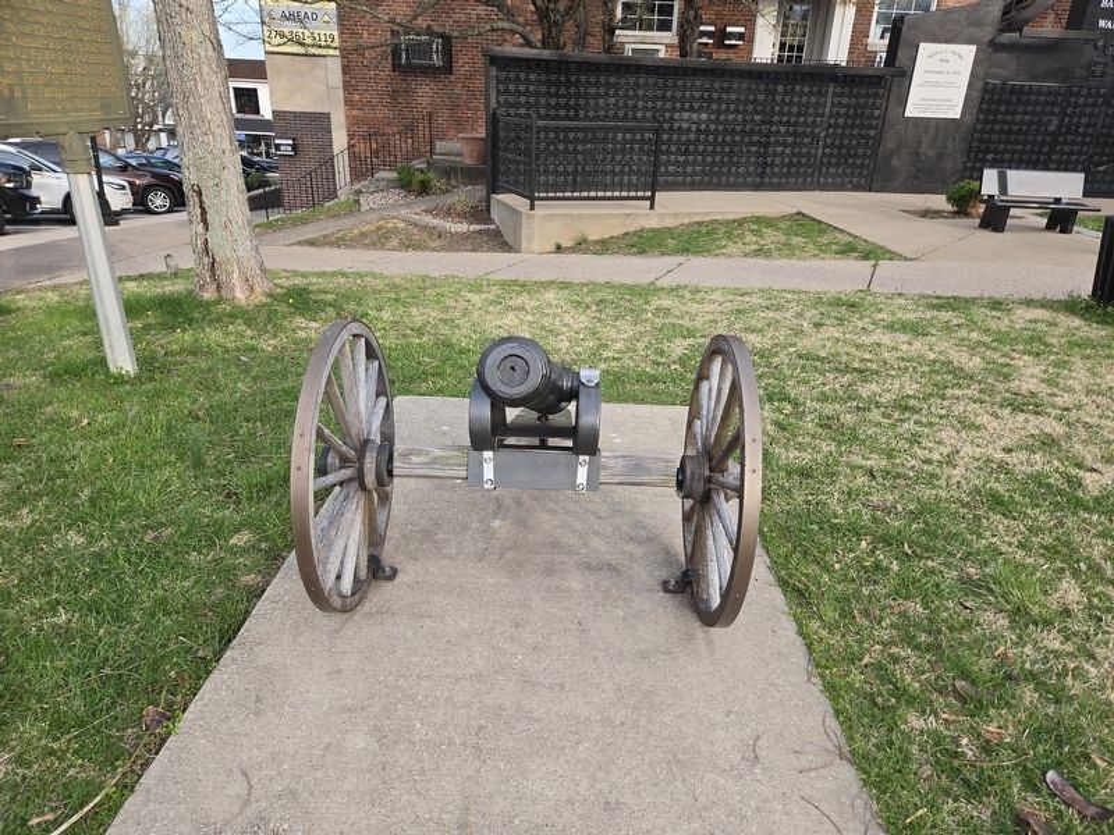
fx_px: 740
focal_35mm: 23
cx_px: 557
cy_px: 418
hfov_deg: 73.9
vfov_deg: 58.9
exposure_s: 1/294
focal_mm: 5.4
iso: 25
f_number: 1.8
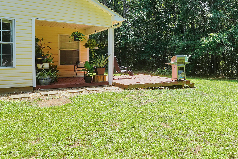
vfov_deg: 42.2
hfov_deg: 52.9
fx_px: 205
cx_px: 214
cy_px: 67
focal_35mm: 31
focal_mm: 10
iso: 100
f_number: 6.3
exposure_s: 1/100
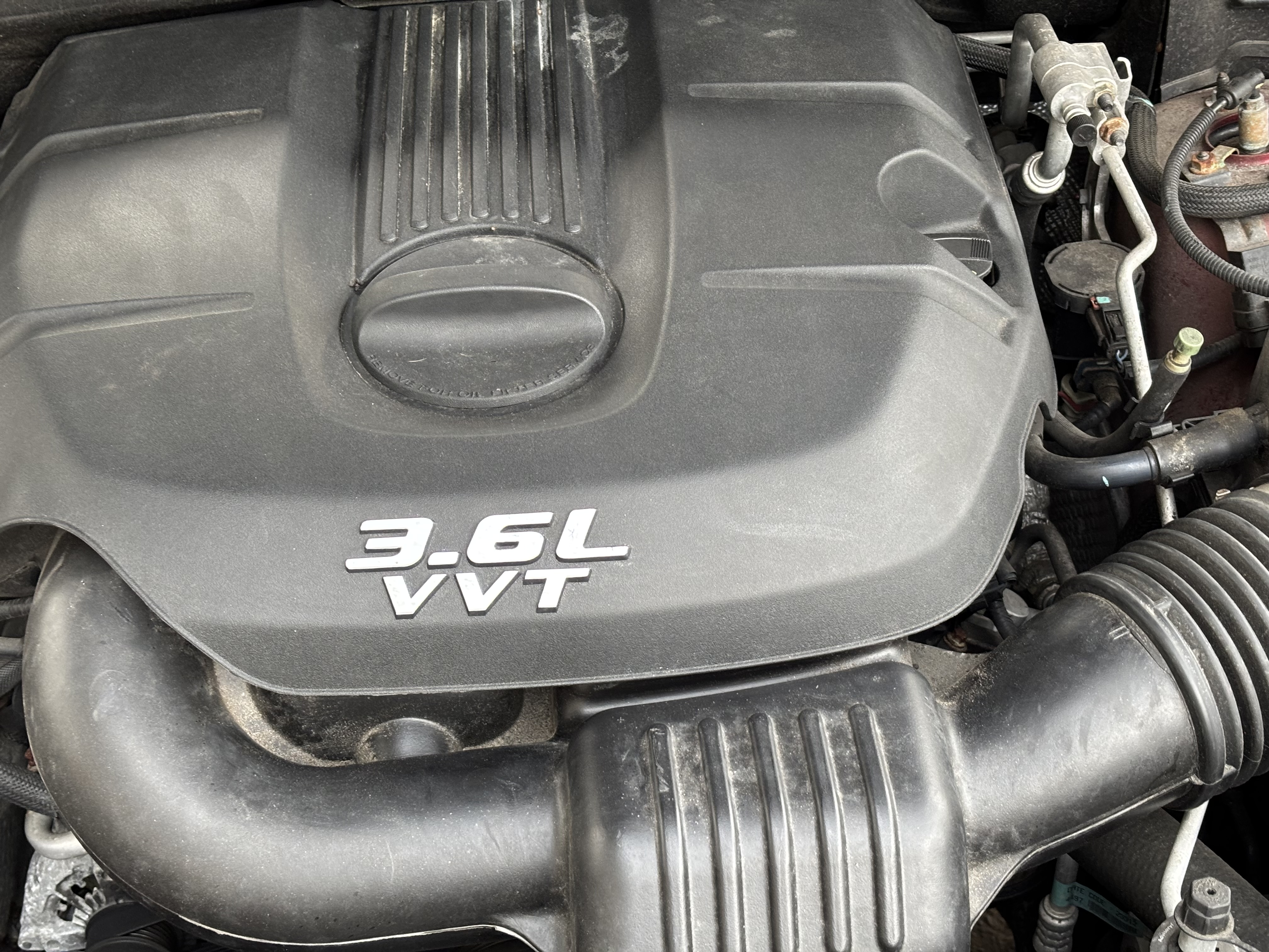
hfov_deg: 36.8
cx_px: 634
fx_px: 1906
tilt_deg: -43.2
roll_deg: +5.1
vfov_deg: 28.0
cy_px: 476
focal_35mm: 52
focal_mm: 5.96
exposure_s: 1/40
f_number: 1.6
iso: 160
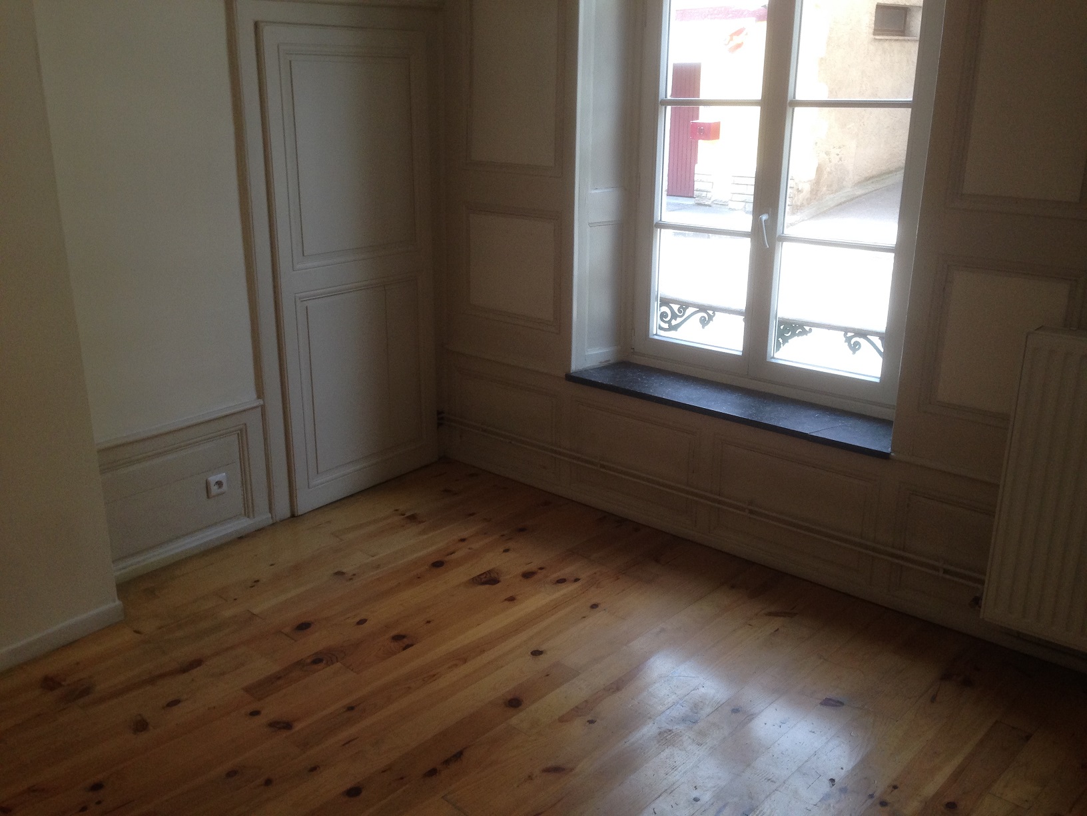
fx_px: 1036
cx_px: 544
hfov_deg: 55.4
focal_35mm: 33
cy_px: 408
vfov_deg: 42.9
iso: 100
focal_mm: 4.12
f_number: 2.4
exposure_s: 1/120
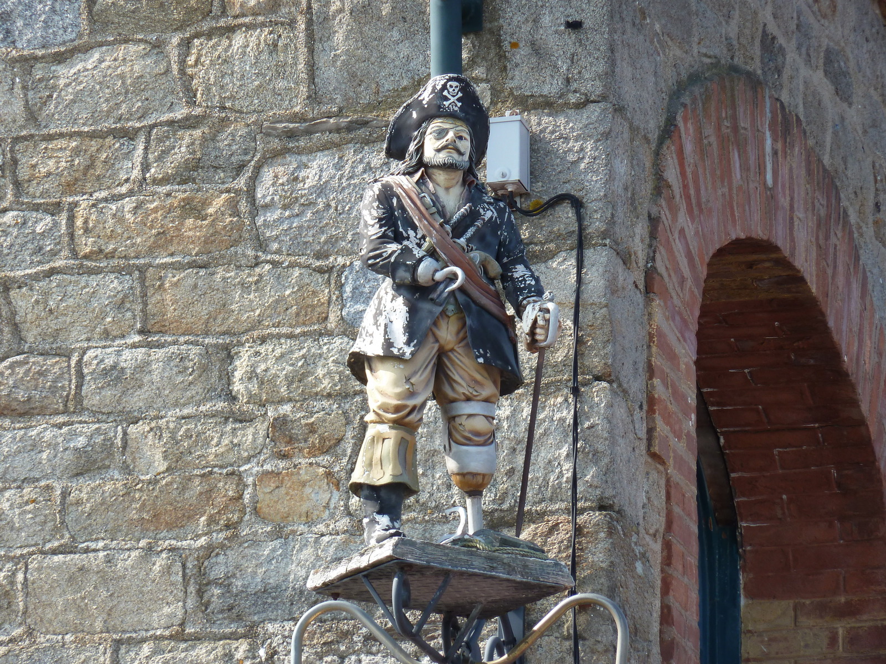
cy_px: 332
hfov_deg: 7.1
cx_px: 443
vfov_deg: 5.3
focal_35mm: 278
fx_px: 7115
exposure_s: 1/160
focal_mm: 45.7
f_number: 4.8
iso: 80
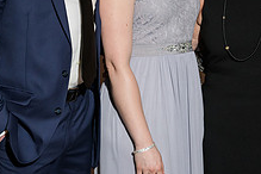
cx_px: 215
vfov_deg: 9.9
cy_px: -3
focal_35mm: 138
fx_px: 1000
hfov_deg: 14.8
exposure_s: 1/100
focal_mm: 52
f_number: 5
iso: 800
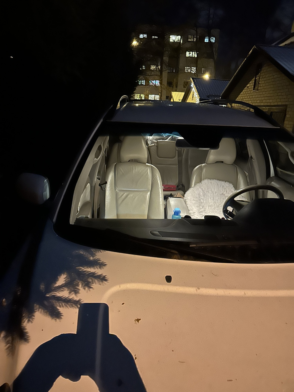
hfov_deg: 56.8
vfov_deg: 71.6
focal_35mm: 24
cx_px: 147
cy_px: 196
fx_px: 272
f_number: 1.78
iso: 1600
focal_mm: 6.86
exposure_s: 1/14
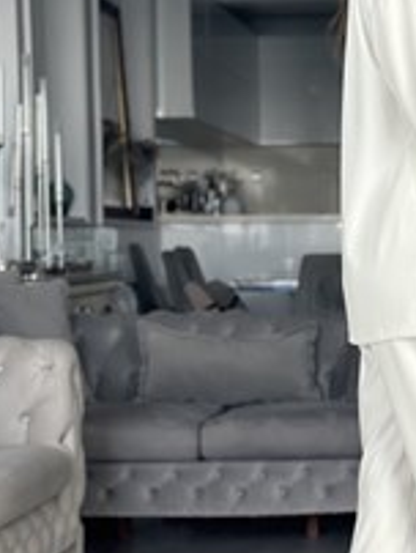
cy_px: 268
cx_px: 419
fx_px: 1919
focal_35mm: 120
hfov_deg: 12.2
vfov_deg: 16.4
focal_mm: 6.86
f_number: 1.78
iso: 125
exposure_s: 1/92
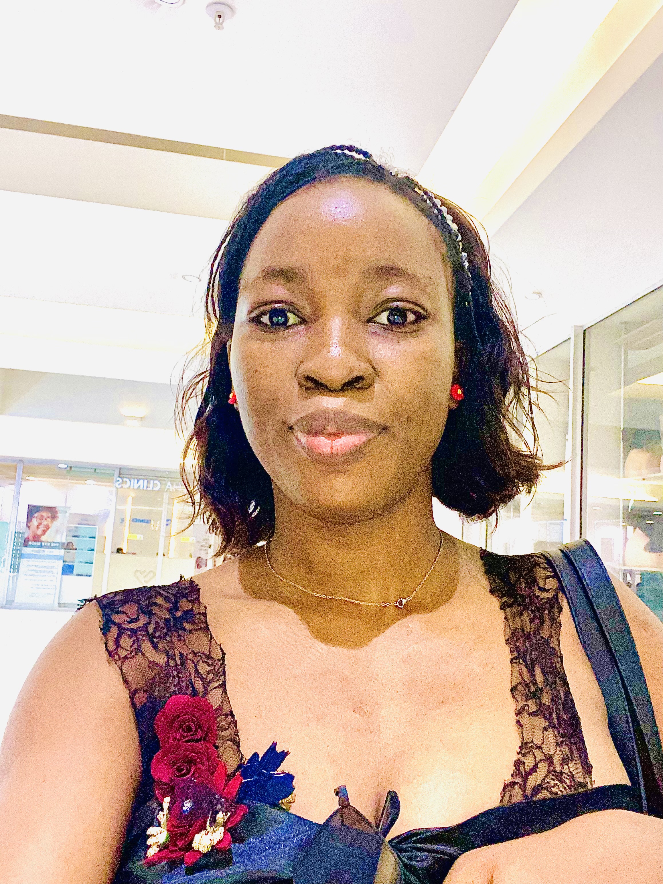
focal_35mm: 30
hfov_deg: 46.8
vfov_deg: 60.0
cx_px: 332
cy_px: 442
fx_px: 766
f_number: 2.2
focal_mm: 2.71
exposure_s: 1/51
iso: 400
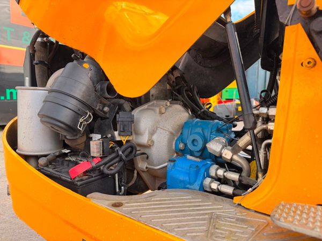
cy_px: 120
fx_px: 223
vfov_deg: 56.8
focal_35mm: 24
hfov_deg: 71.6
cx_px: 161
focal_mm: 6.76
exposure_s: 1/742
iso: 100
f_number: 1.78
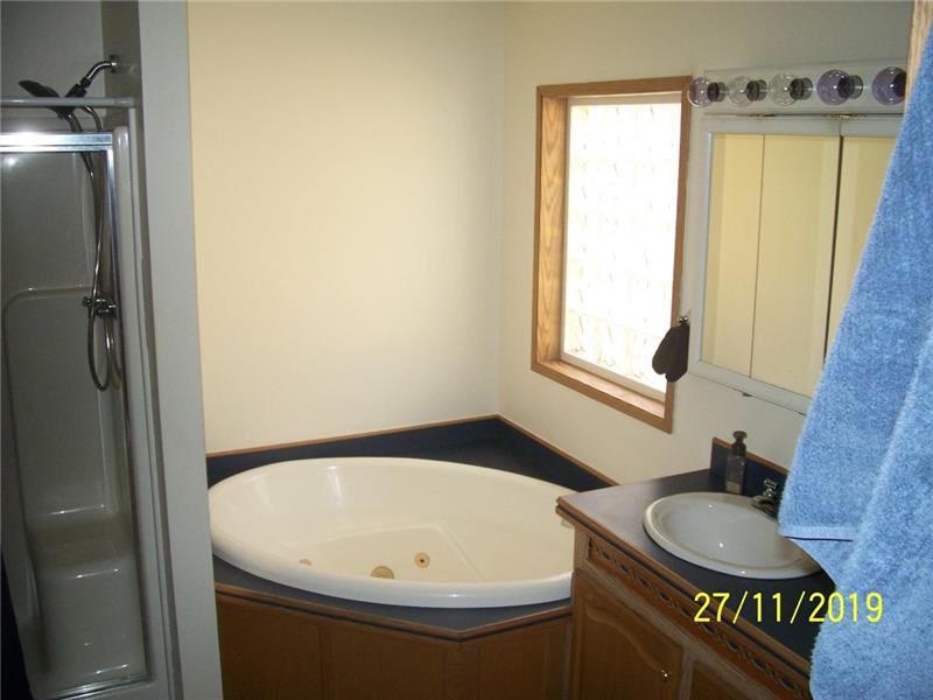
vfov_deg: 41.8
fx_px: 916
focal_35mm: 34
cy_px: 350
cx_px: 466
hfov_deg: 54.0
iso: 160
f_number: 2.7
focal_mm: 5.6
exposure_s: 1/100
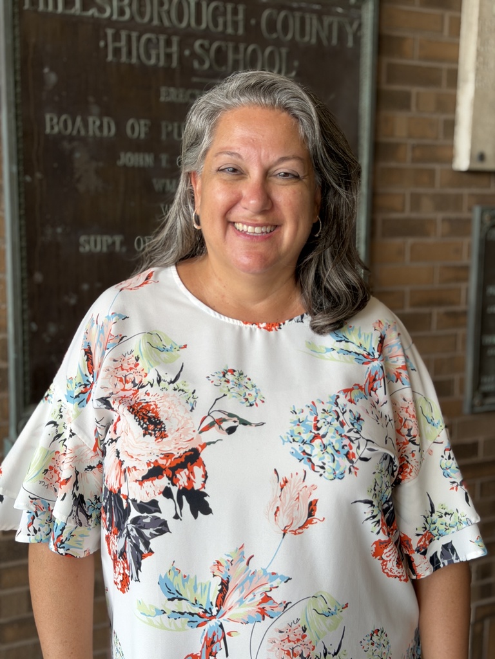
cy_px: 330
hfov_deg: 30.3
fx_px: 915
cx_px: 248
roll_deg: -1.3
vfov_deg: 39.7
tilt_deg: -7.7
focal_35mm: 48
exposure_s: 1/134
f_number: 1.78
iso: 64
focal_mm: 6.76
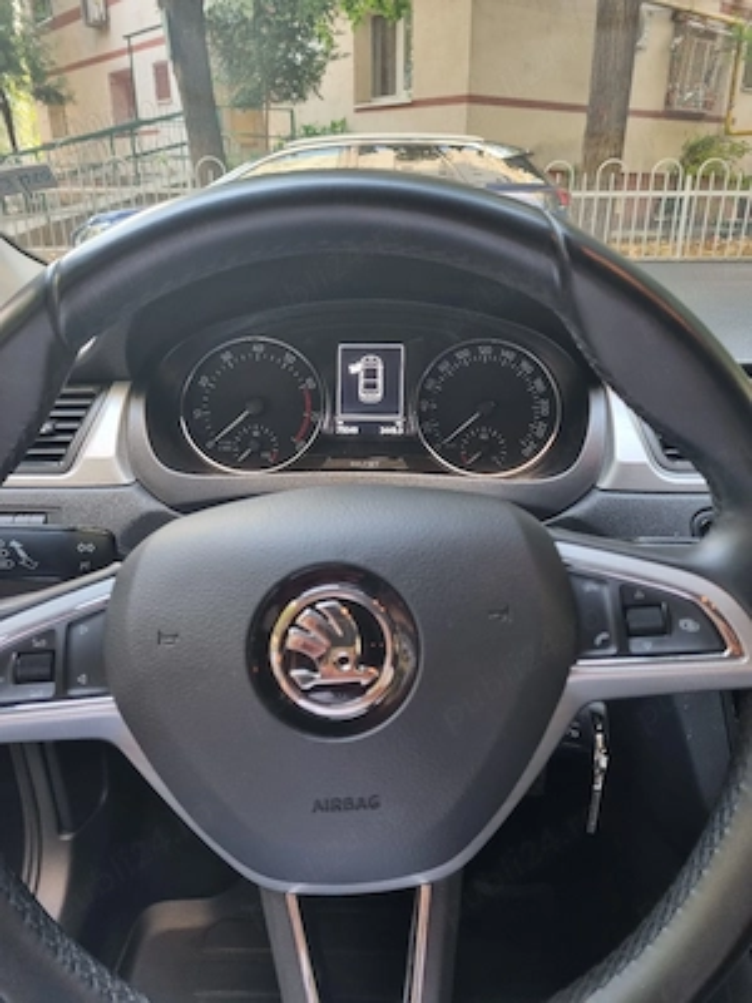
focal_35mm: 26
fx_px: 753
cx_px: 376
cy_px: 502
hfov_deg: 53.1
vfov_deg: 67.3
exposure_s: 1/50
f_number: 1.8
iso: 200
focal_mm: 5.4
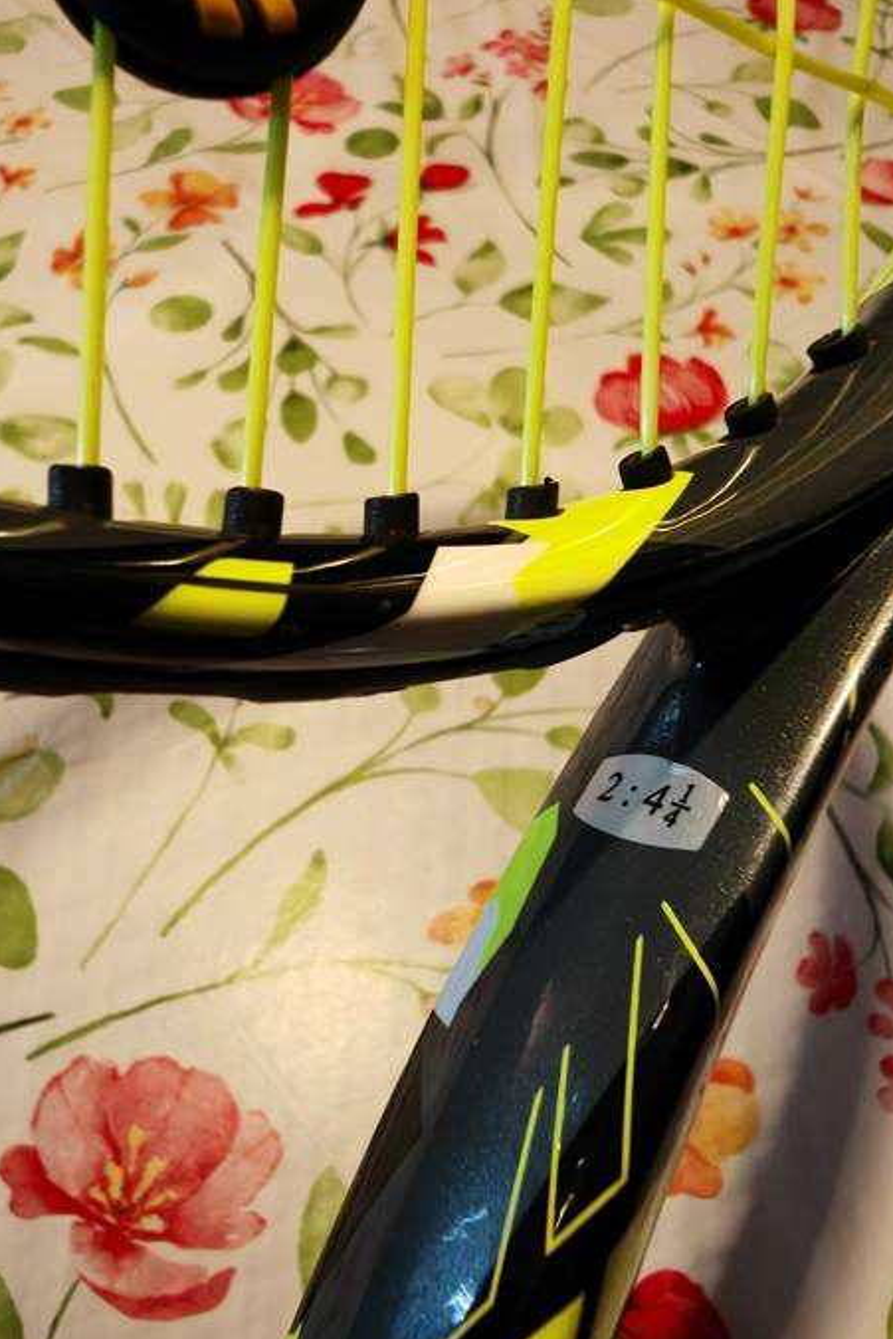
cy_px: 658
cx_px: 417
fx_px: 1041
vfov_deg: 65.5
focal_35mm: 28
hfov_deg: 46.4
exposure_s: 1/33
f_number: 2.2
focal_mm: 2.16
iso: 400
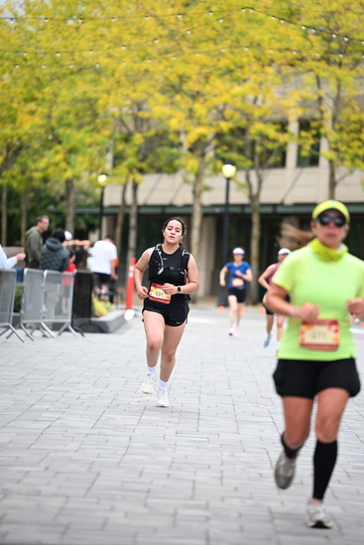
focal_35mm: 160
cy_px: 272
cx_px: 182
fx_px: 2425
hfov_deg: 8.6
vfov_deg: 12.8
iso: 640
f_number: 2.8
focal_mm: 160
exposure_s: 1/2000
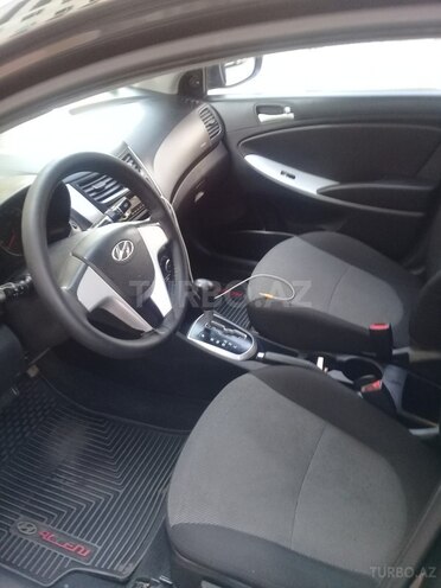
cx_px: 220
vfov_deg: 58.4
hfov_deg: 45.4
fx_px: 527
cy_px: 294
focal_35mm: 31
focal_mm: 3.3
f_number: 2.2
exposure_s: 1/33
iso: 100
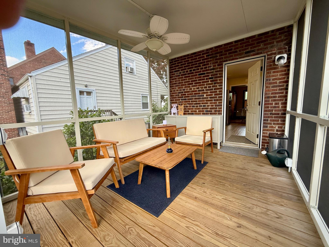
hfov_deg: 102.1
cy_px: 124
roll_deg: +2.6
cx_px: 164
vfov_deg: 85.7
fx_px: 133
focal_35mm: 14
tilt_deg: -6.2
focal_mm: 2.22
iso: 64
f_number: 2.2
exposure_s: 1/99
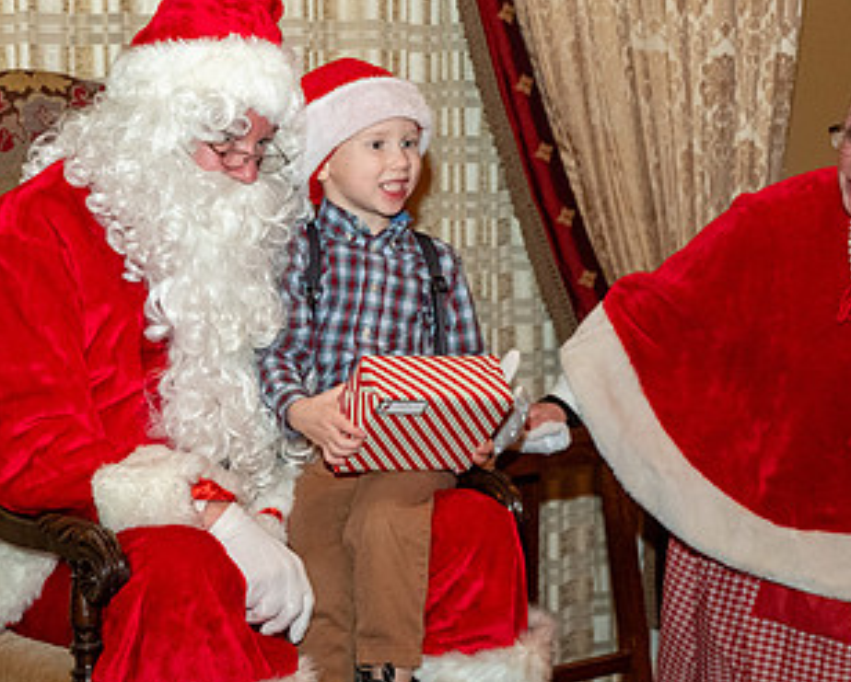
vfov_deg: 18.5
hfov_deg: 22.8
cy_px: 418
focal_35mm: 83
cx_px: 246
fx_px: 2092
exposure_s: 1/125
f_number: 3.6
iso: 2500
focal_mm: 31.5
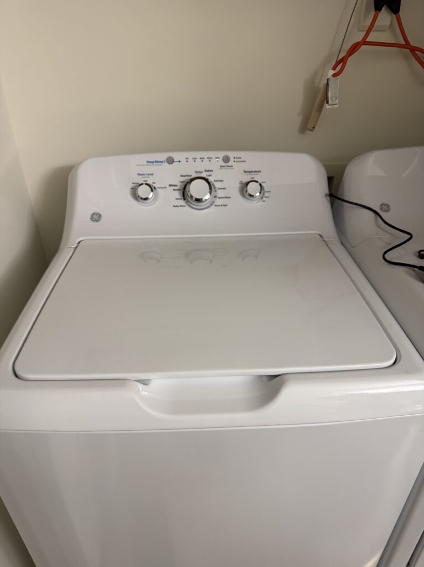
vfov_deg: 71.6
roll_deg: -0.2
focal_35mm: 24
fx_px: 393
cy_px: 284
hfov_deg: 56.7
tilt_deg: -33.0
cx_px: 212
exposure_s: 1/60
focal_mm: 6.76
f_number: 1.78
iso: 200
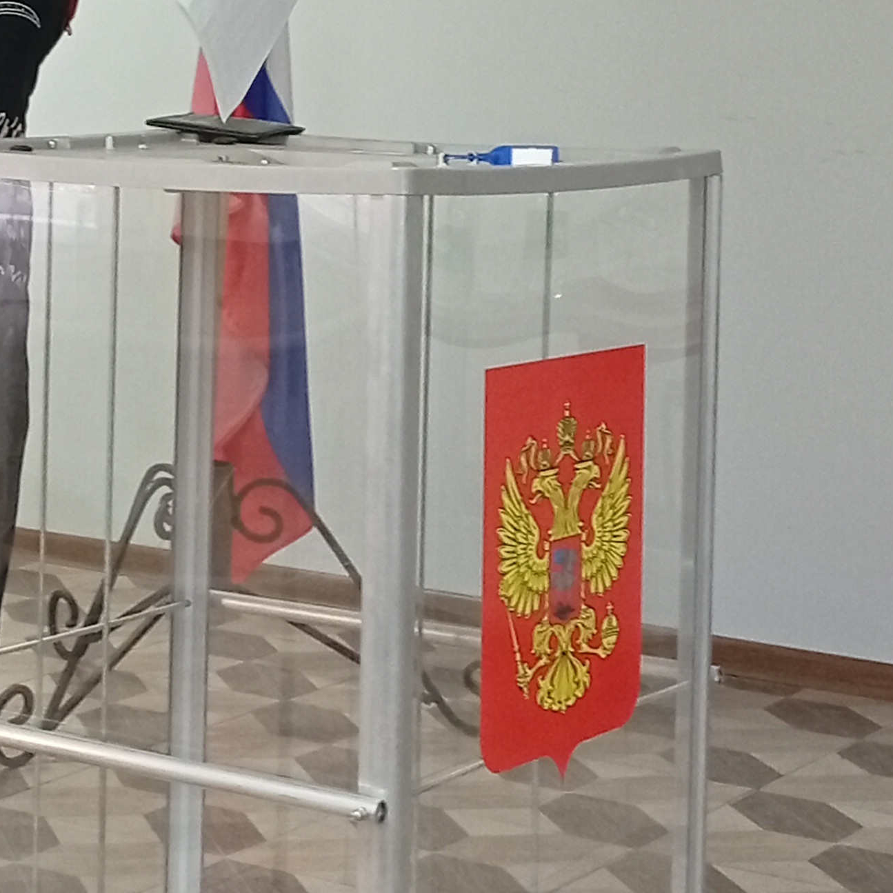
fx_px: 3094
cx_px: 80
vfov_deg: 16.3
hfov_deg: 16.2
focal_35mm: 106
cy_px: 143
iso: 308
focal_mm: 3.98
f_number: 1.8
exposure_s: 1/33.3
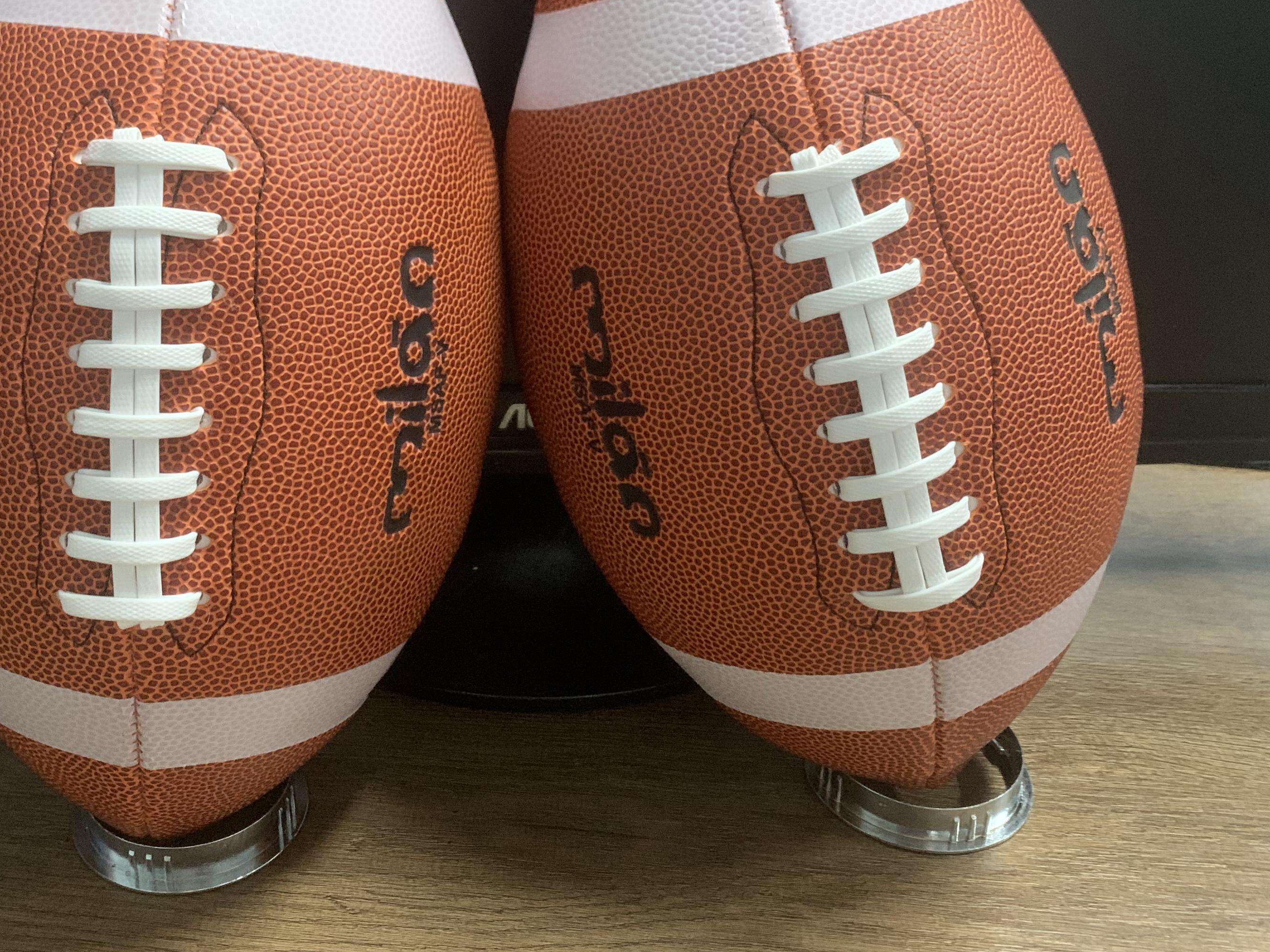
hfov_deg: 47.6
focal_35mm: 39
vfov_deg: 36.4
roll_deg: -1.1
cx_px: 503
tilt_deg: -22.0
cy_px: 311
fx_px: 1431
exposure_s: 1/30
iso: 500
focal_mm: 4.25
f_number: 1.8
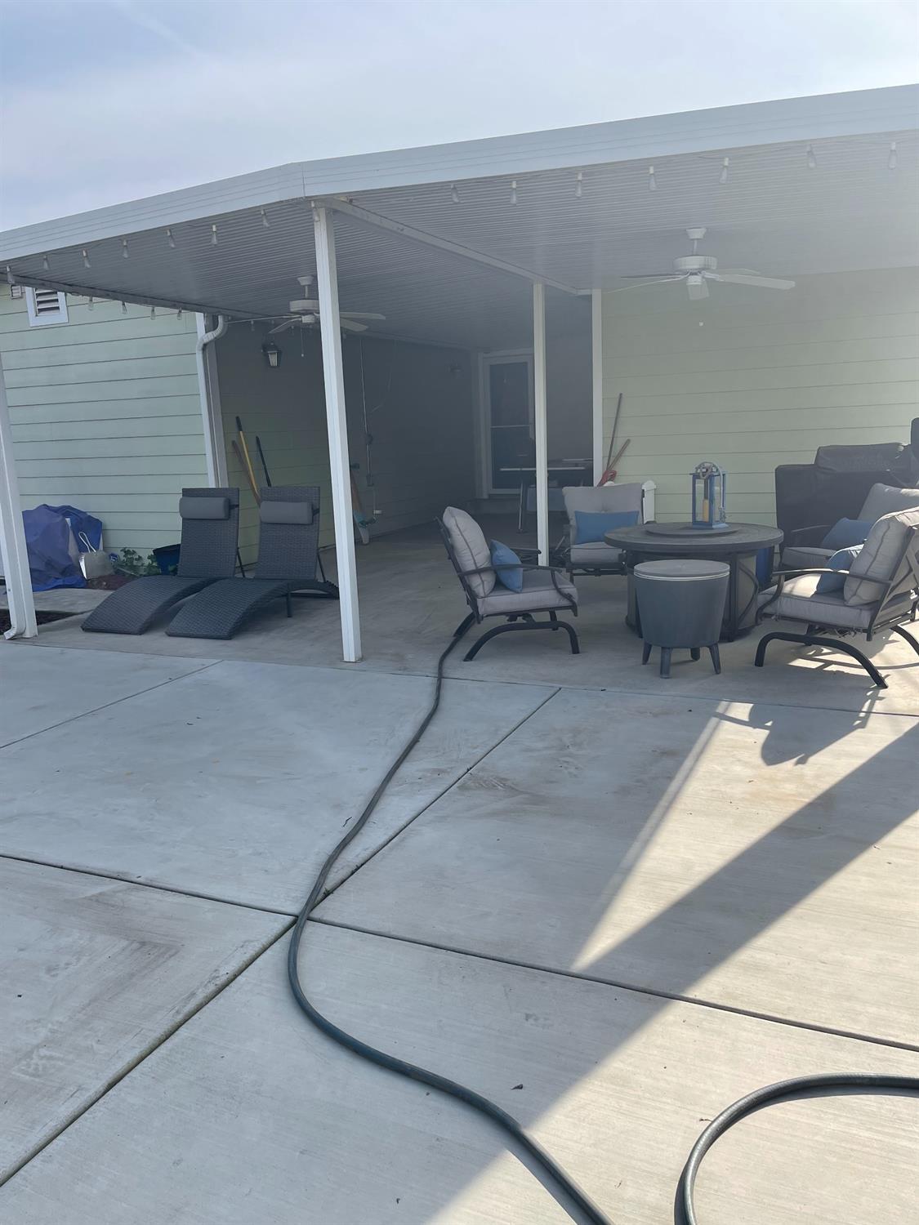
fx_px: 920
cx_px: 460
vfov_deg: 67.3
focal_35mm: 26
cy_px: 612
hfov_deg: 53.1
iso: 32
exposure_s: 1/2597
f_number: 1.6
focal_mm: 5.1
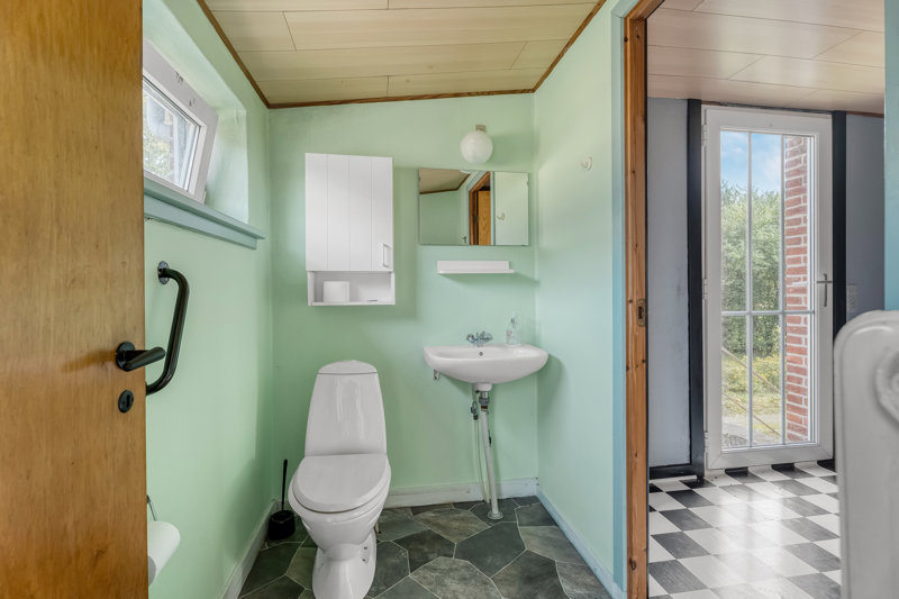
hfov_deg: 96.7
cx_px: 450
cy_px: 300
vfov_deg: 73.7
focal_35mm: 16
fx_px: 399
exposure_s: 1/15
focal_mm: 16
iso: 400
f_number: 7.1
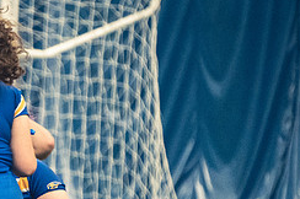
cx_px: -5
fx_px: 5942
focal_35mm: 714
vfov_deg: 1.9
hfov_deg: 2.9
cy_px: 170
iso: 12800
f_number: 2.8
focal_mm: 200
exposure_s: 1/500
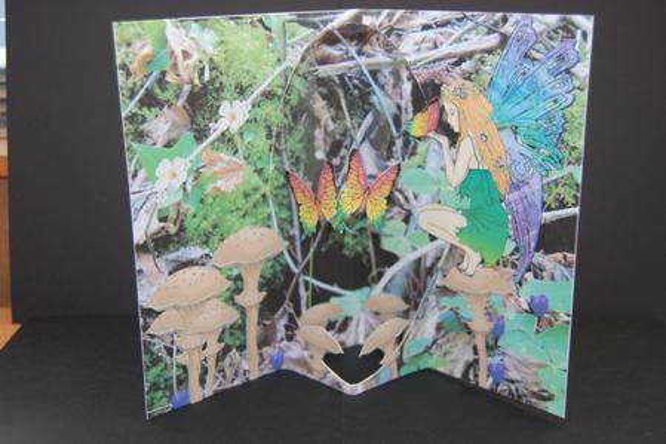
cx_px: 333
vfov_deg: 28.9
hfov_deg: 42.3
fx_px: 860
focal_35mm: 46
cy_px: 222
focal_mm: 31
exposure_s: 1/60
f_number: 4.5
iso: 400
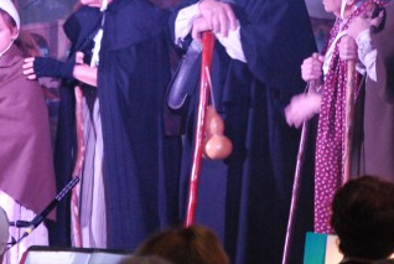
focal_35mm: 260
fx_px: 2849
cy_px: -1
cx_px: 152
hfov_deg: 7.9
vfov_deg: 5.3
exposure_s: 1/30
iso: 1600
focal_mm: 86
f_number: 4.5
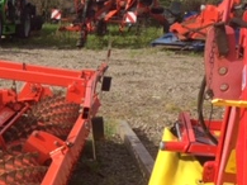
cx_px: -68
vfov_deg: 14.4
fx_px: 727
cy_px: 165
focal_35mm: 102
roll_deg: -2.8
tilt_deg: -15.9
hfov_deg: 18.1
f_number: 2.4
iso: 25
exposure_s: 1/994
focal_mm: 3.3
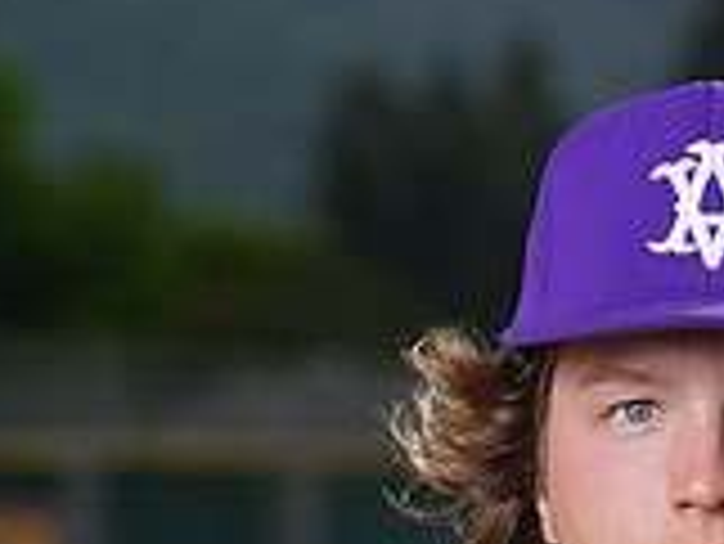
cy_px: 913
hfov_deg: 3.0
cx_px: 816
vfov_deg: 2.2
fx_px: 13898
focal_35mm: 664
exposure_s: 1/250
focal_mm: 192
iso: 100
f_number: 8
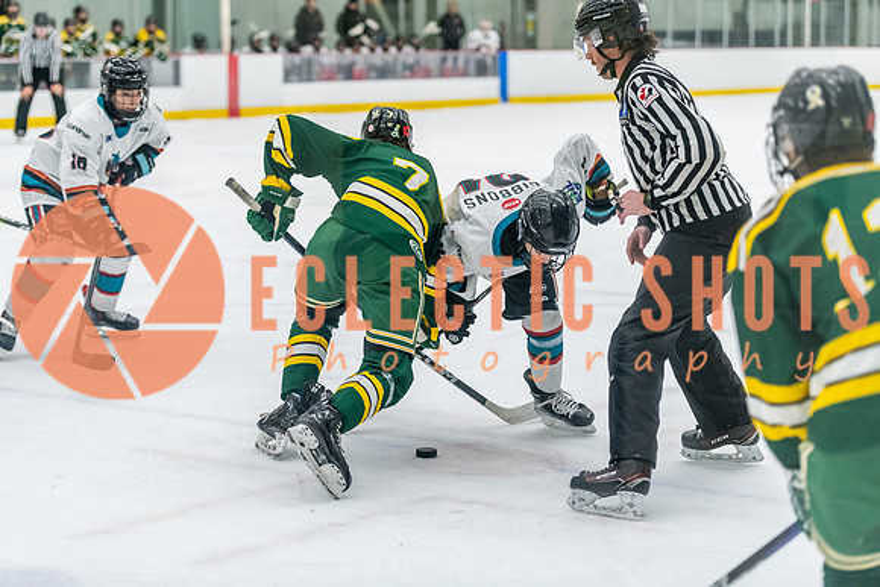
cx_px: 440
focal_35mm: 92
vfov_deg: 14.9
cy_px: 294
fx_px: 2249
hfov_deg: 22.1
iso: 4000
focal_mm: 92
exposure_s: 1/800
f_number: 2.8
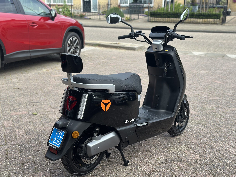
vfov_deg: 30.3
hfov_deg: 39.7
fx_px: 327
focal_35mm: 48
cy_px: 88
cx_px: 118
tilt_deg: -15.8
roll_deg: +0.0
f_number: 1.78
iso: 80
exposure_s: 1/1590
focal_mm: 6.86
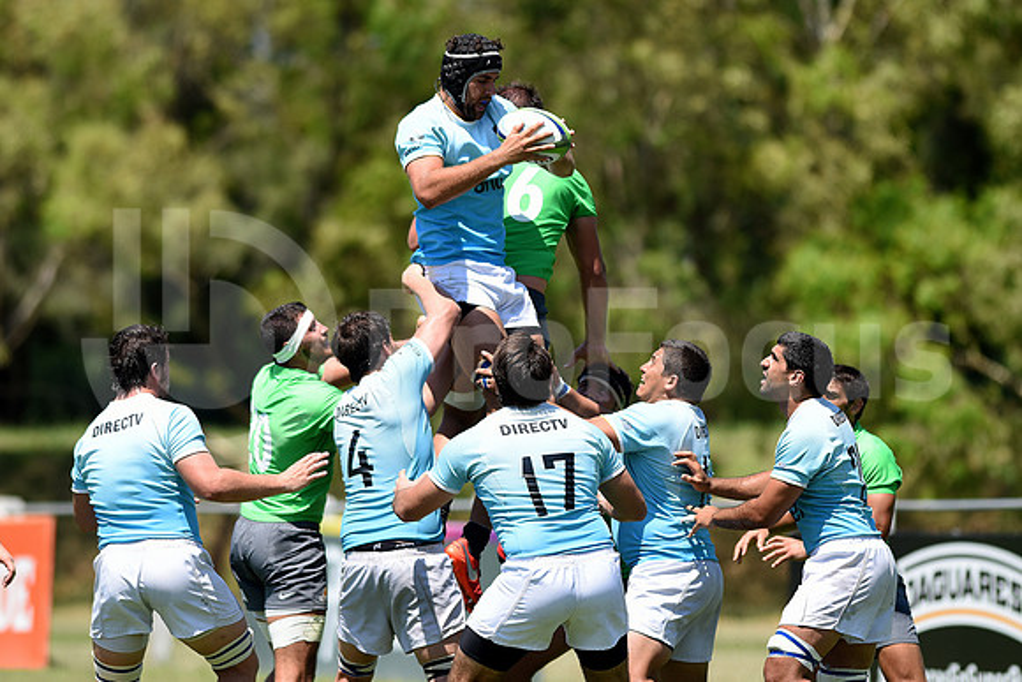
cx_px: 511
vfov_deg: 4.6
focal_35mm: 300
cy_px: 341
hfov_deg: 6.9
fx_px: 8518
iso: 200
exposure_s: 1/2500
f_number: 2.8
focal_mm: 300
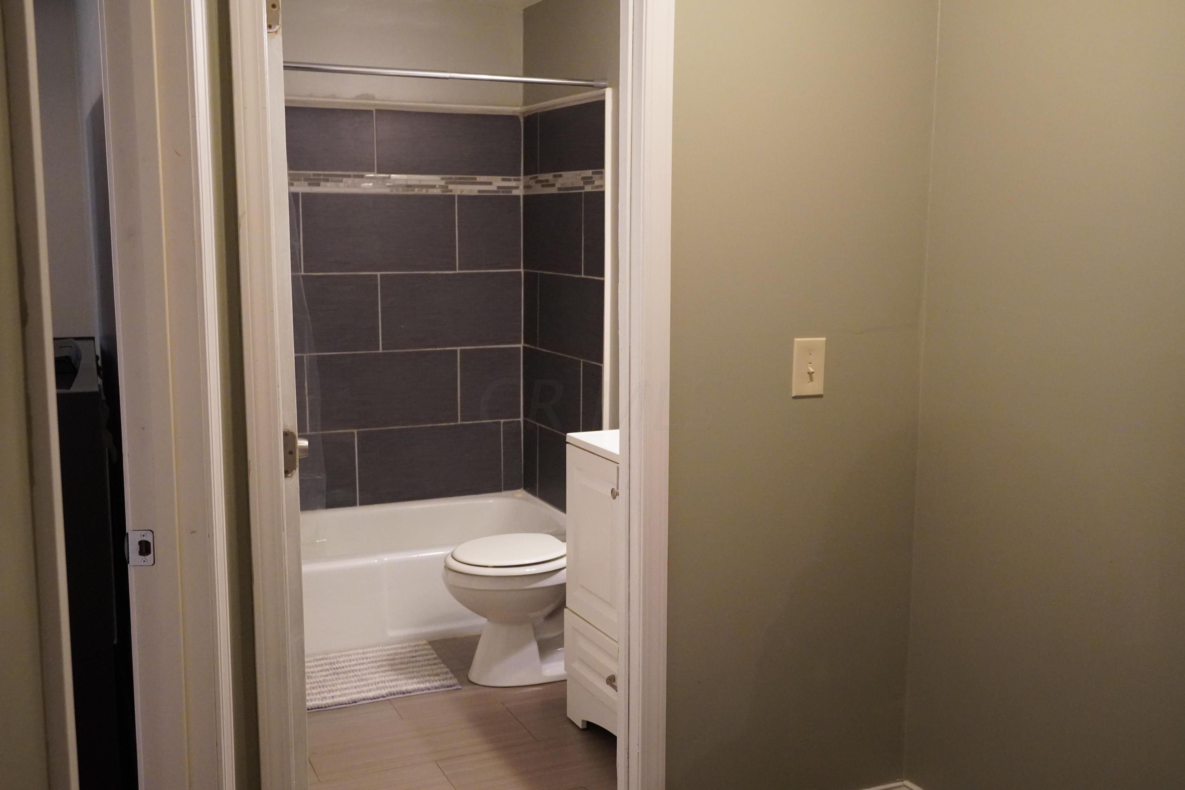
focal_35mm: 37
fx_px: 1218
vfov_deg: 35.9
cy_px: 404
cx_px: 600
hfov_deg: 51.9
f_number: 4
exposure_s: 1/160
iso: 4000
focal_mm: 24
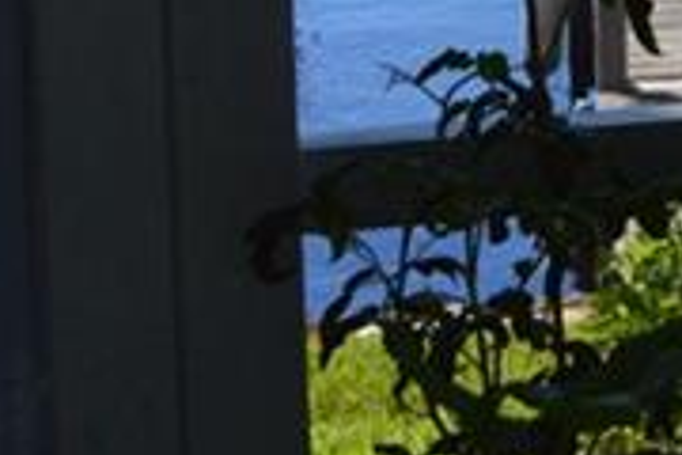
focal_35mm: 205
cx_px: 1811
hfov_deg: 8.8
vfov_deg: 6.5
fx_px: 3883
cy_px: -364
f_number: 10
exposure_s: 1/320
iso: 400
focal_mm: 24
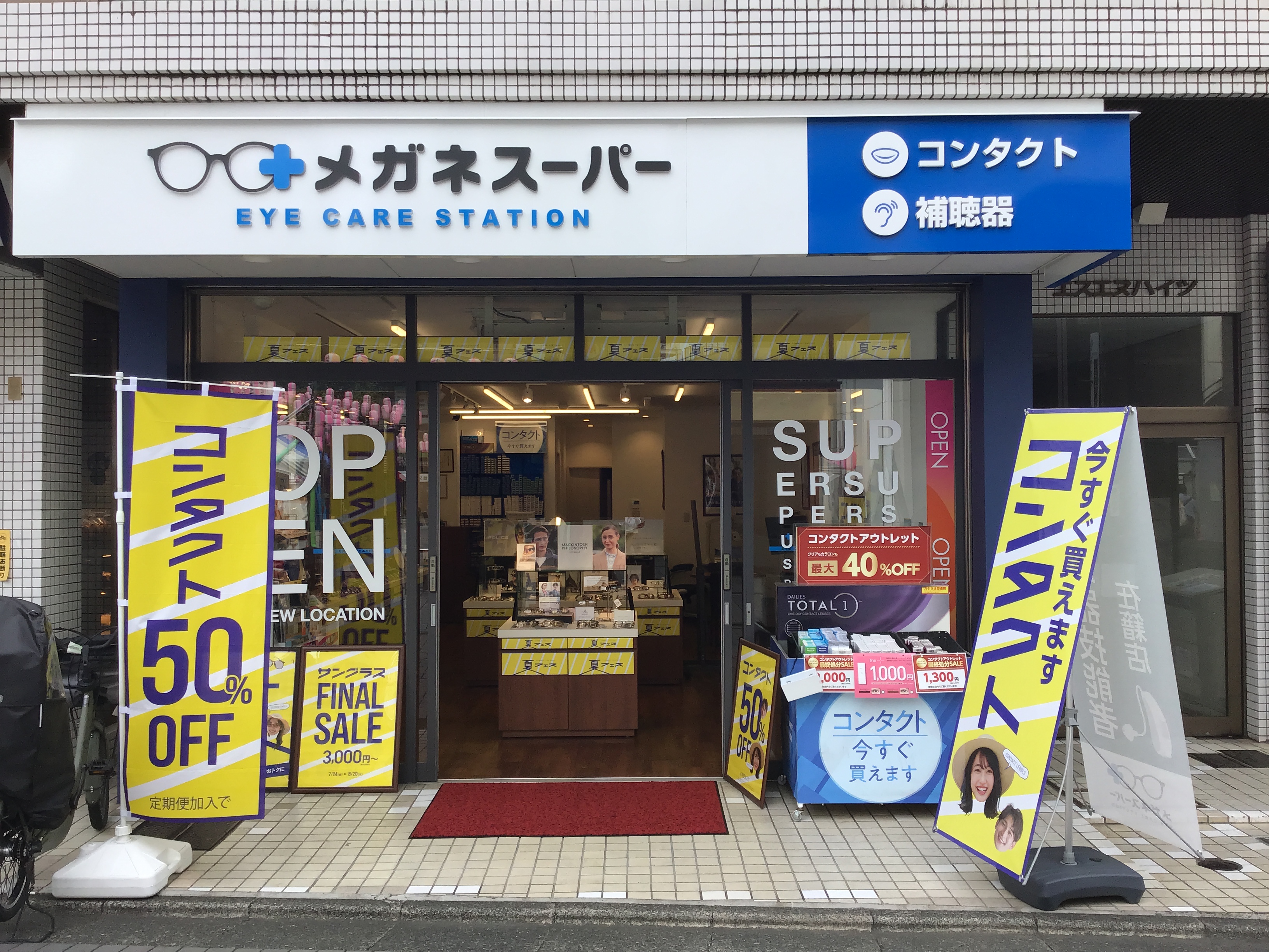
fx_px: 1136
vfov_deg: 45.4
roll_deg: +0.2
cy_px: 476
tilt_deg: +1.3
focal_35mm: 31
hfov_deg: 58.4
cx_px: 634
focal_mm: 3.3
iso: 25
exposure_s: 1/452
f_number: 2.4
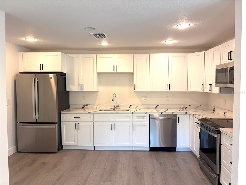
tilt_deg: -1.8
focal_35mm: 26
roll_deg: +1.2
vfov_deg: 53.1
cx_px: 123
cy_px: 92
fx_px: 185
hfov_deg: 67.3
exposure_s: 1/235
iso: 100
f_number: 1.6
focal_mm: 5.96
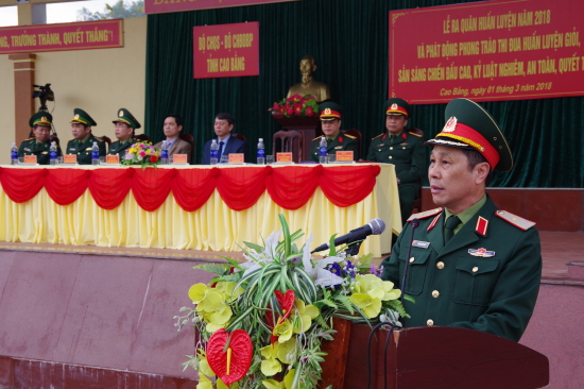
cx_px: 292
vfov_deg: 22.6
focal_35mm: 60
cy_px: 194
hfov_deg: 33.4
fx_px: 973
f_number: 7.1
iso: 400
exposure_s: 1/200
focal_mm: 40
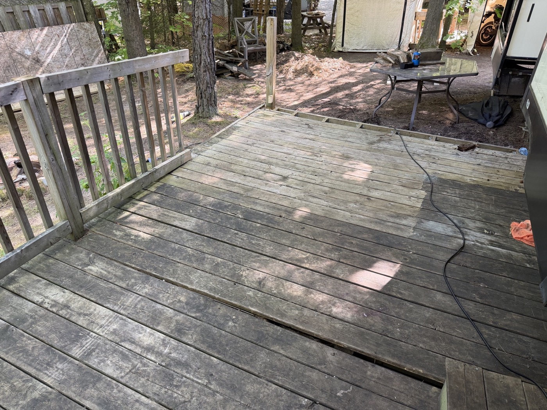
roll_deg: -1.1
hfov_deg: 71.6
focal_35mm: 24
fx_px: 379
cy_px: 205
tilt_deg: -32.4
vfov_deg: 56.8
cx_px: 274
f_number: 1.78
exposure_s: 1/121
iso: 160
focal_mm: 6.76
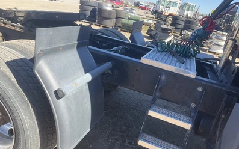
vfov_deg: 40.4
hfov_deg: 61.2
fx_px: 202
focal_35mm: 31
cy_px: 88
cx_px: 119
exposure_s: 1/367
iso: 25
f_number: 1.8
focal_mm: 3
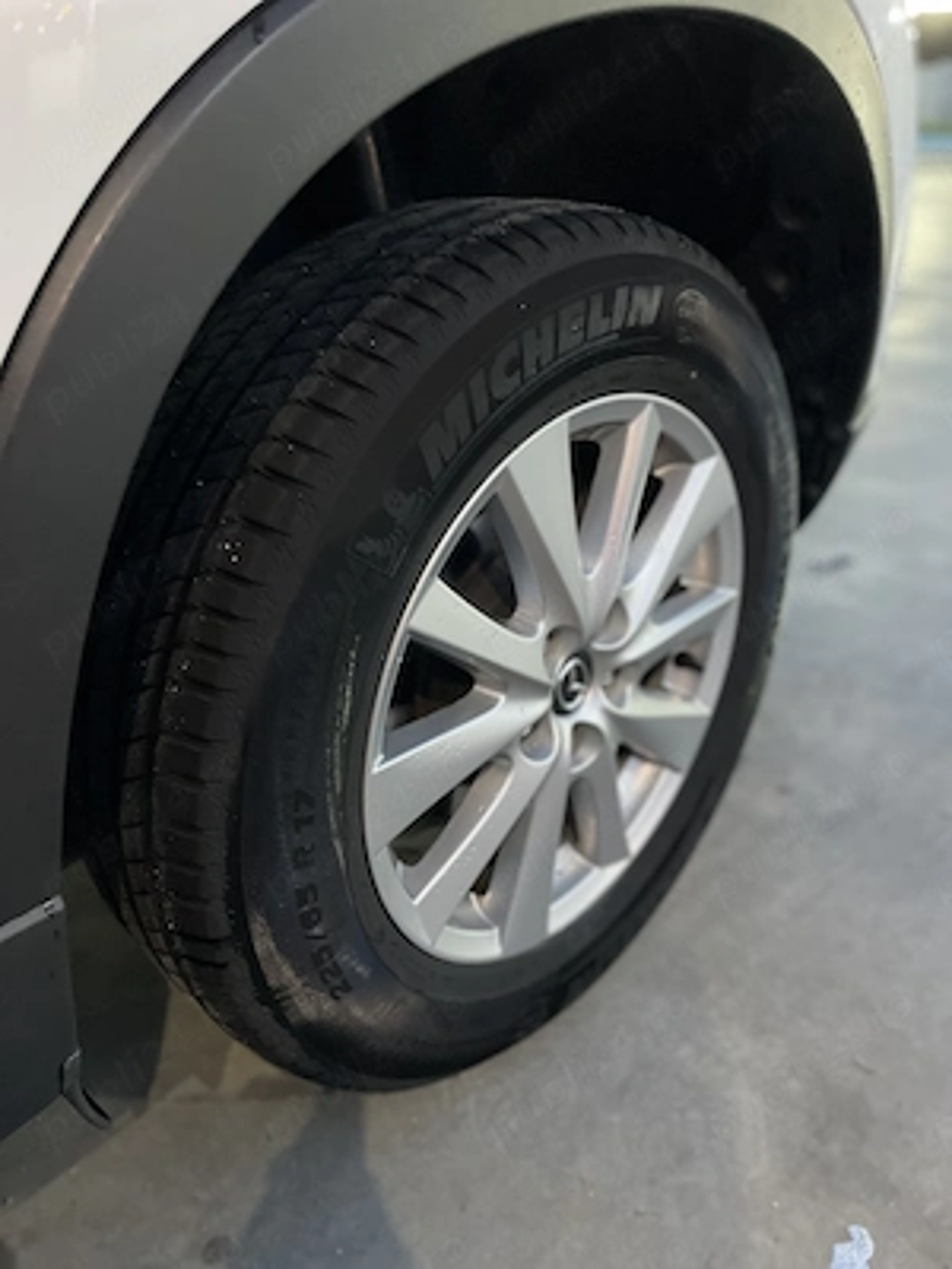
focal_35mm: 26
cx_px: 476
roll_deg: +0.6
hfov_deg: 53.1
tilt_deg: -26.8
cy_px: 634
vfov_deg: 67.3
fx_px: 953
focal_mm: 4.2
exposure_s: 1/25
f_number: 1.6
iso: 640
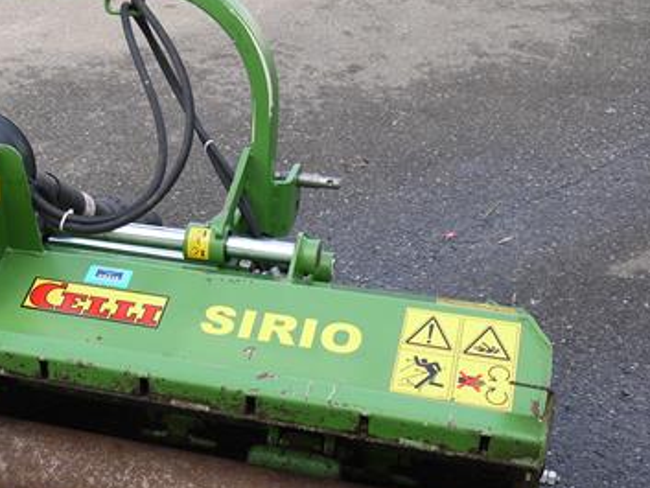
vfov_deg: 25.1
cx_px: 103
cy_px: 333
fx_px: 1089
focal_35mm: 58
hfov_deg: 32.1
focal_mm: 16
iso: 100
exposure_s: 1/160
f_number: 5
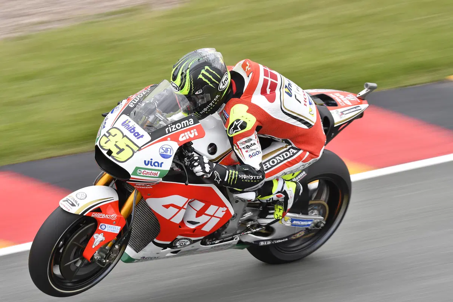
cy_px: 151
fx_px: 7549
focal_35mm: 600
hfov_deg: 3.4
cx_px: 226
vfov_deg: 2.3
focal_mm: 400
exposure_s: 1/250
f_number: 9
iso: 320
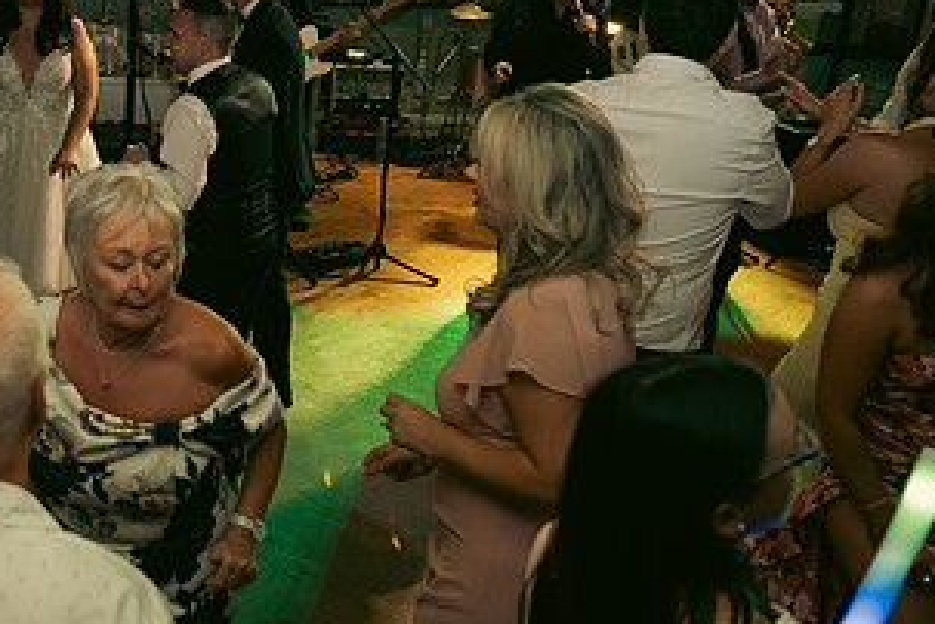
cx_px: 99
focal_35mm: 46
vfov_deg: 29.1
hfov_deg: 39.7
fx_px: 1195
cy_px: 236
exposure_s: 1/160
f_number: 3.5
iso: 2500
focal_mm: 24
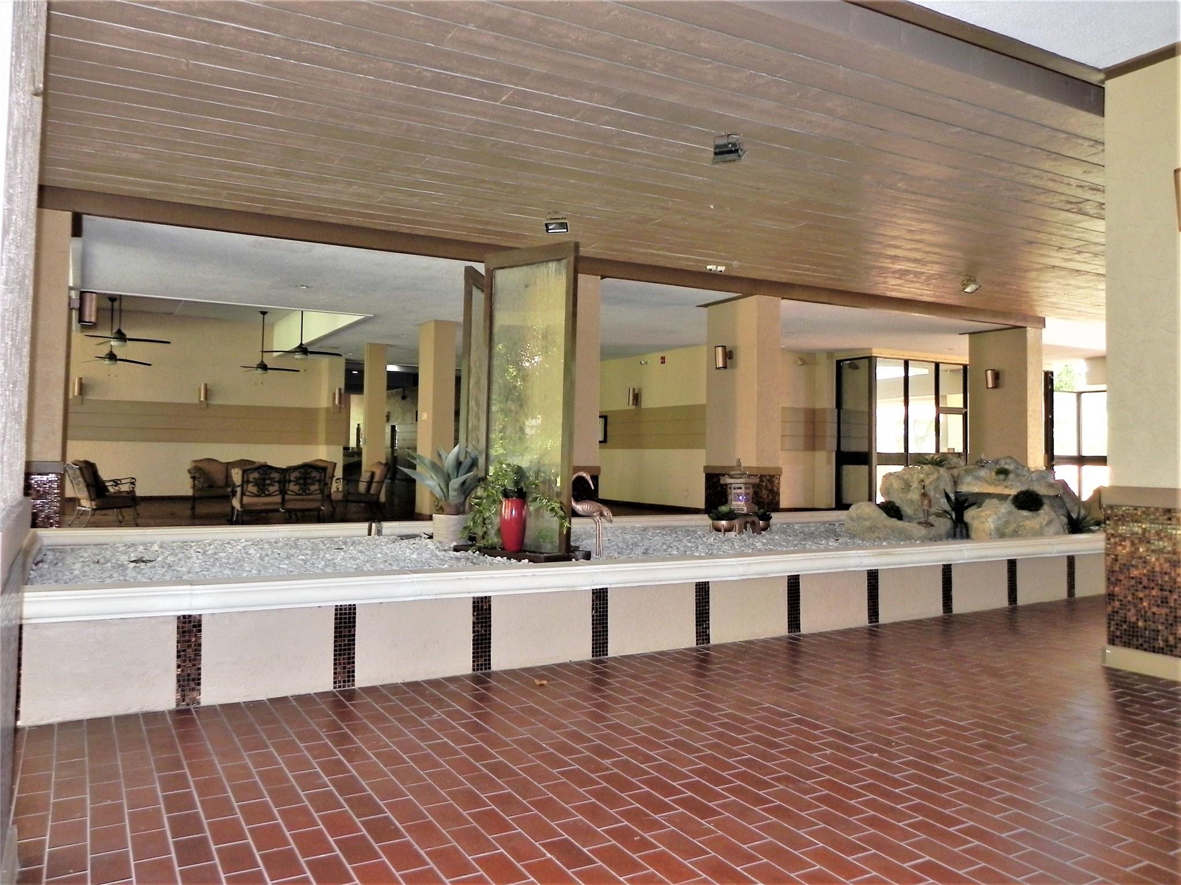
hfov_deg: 67.3
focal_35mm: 26
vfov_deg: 53.1
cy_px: 442
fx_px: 887
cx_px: 590
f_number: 2.8
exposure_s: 1/30
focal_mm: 4.6
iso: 200
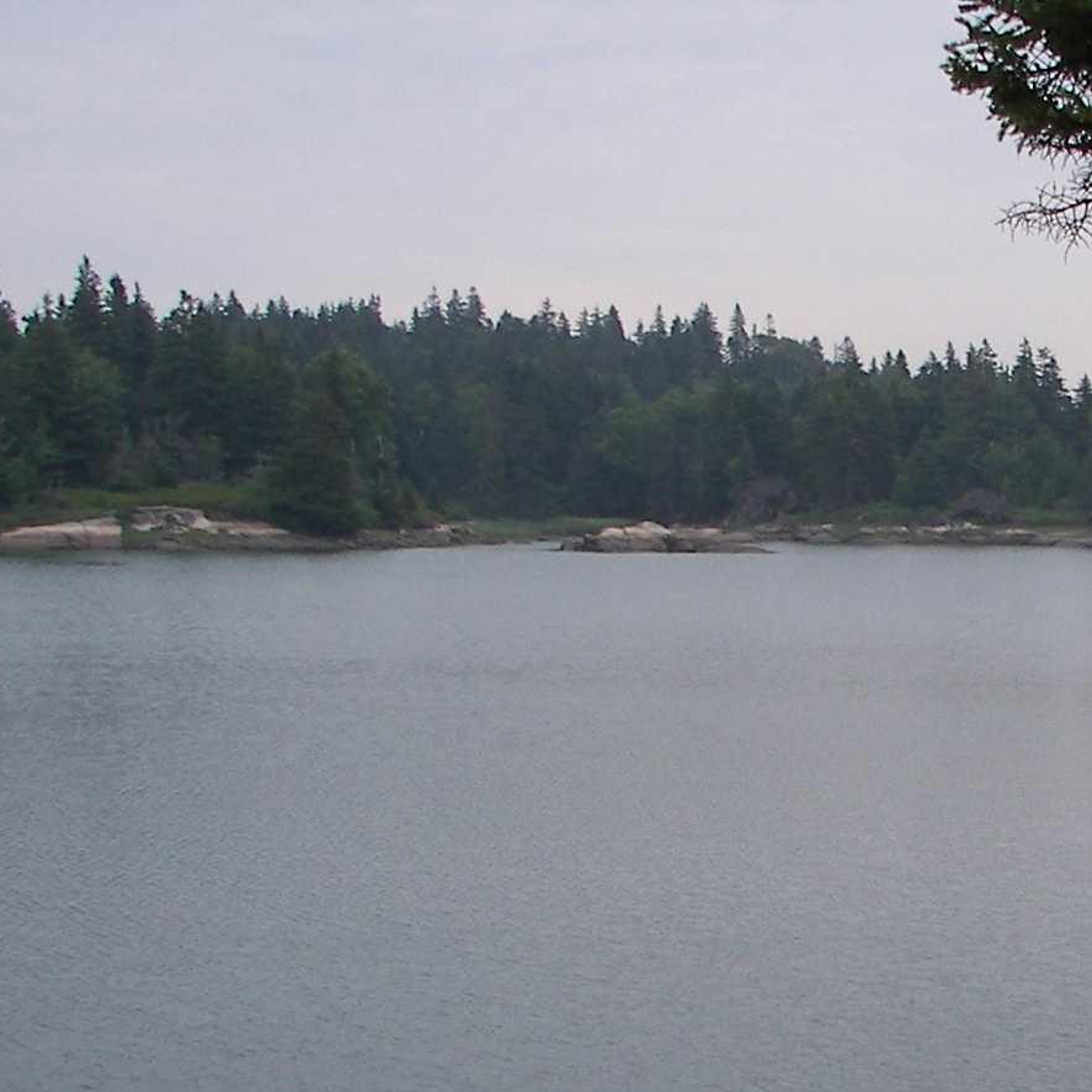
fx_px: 3319
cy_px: 606
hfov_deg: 18.3
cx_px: 1045
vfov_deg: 18.7
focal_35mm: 93
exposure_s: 1/320
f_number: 2.8
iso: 50
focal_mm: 6
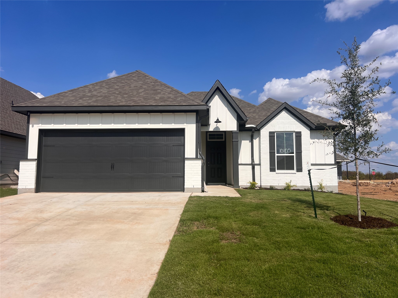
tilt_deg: +5.1
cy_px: 149
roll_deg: -0.2
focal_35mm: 26
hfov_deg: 67.3
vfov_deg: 53.1
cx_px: 199
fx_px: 299
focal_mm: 5.7
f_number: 1.5
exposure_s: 1/9434
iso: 50
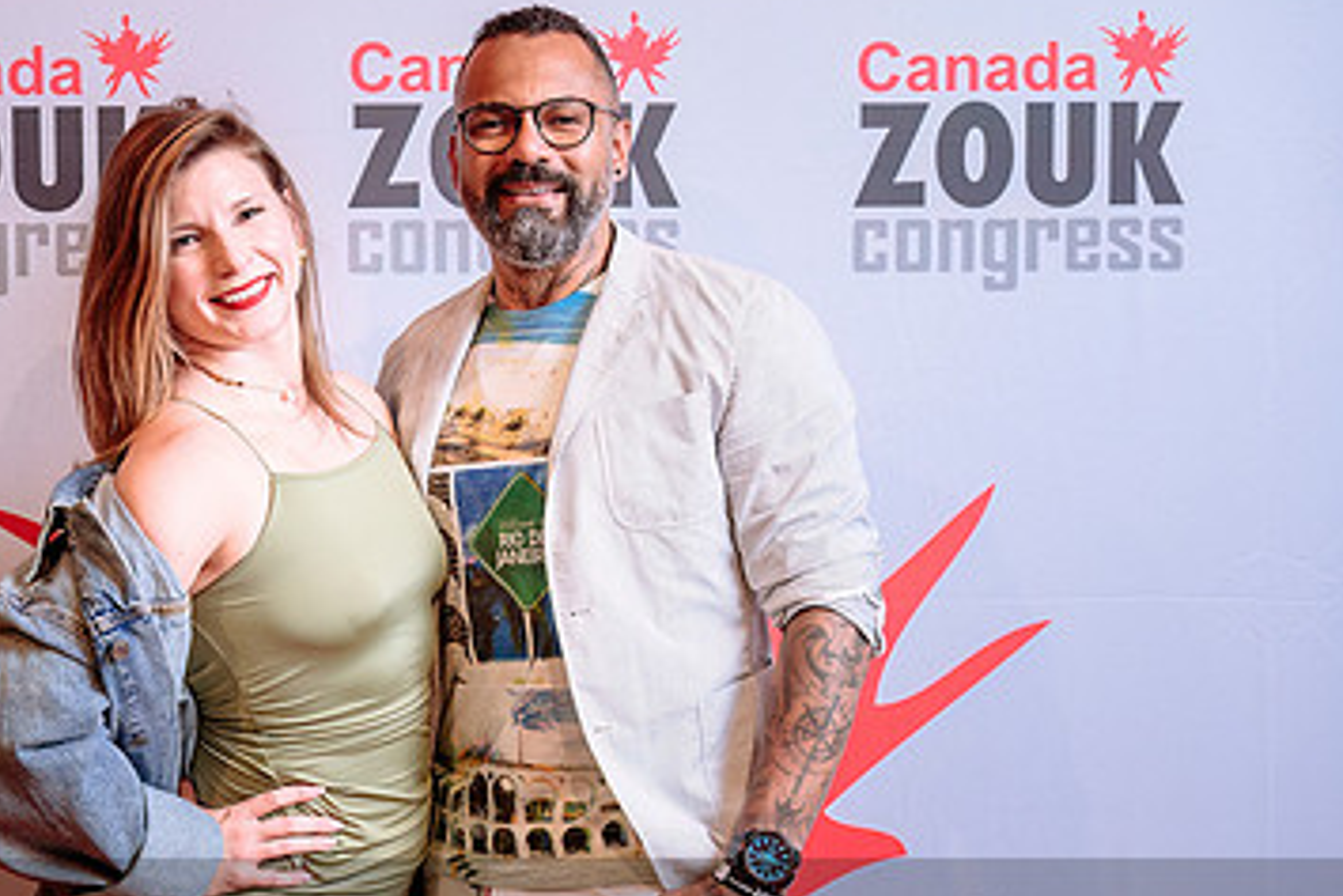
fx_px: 2538
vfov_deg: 20.0
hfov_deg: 29.3
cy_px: 466
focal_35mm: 68
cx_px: 391
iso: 500
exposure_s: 1/125
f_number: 4
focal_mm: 40
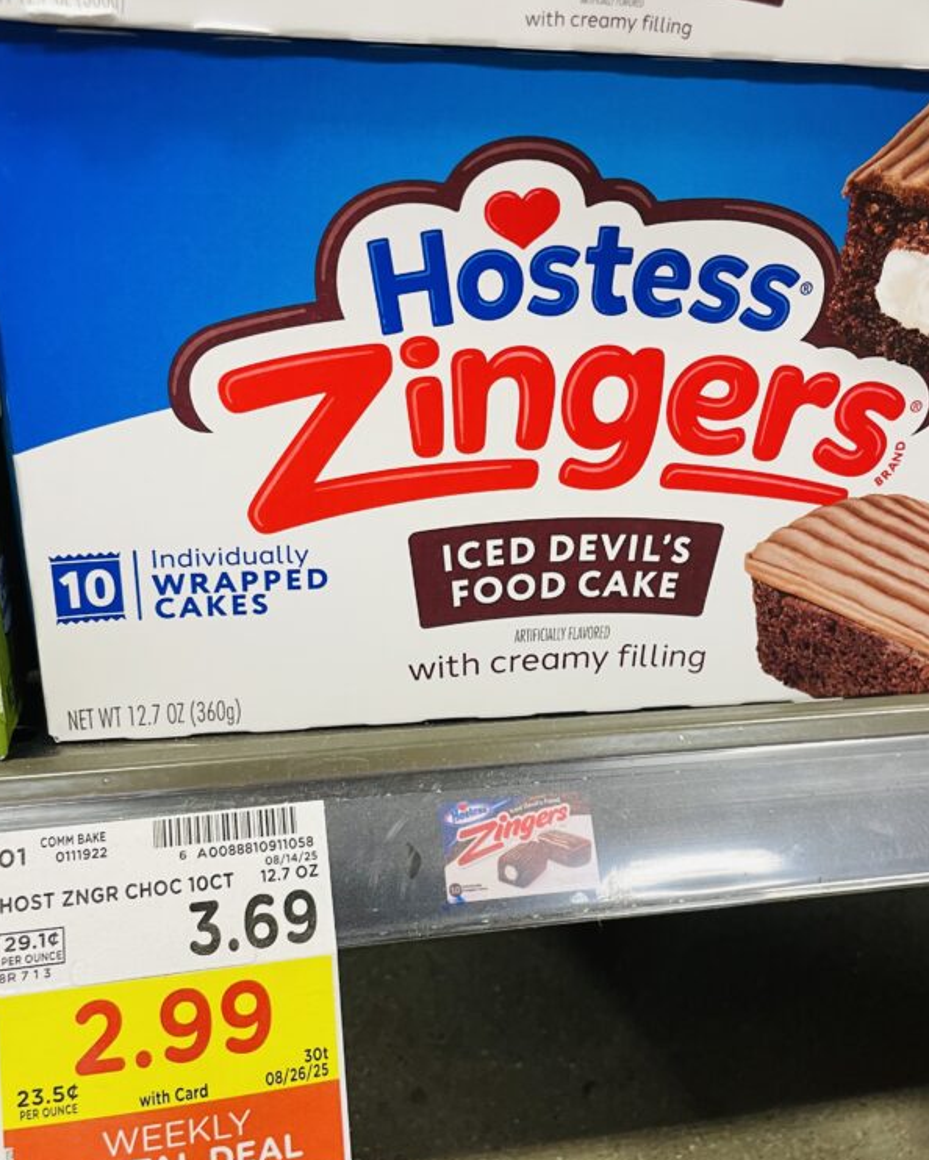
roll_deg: -3.0
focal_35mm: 35
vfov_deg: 51.5
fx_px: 1202
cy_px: 621
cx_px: 482
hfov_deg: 42.2
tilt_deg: -29.1
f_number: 1.6
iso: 125
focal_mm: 4.2
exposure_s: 1/42
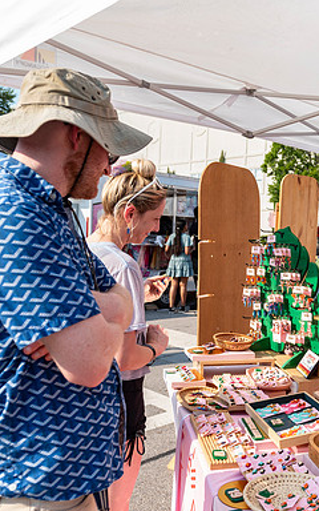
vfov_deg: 52.7
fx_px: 515
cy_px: 256
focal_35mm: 37
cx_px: 266
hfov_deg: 33.2
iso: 400
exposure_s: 1/1000
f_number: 4
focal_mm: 24
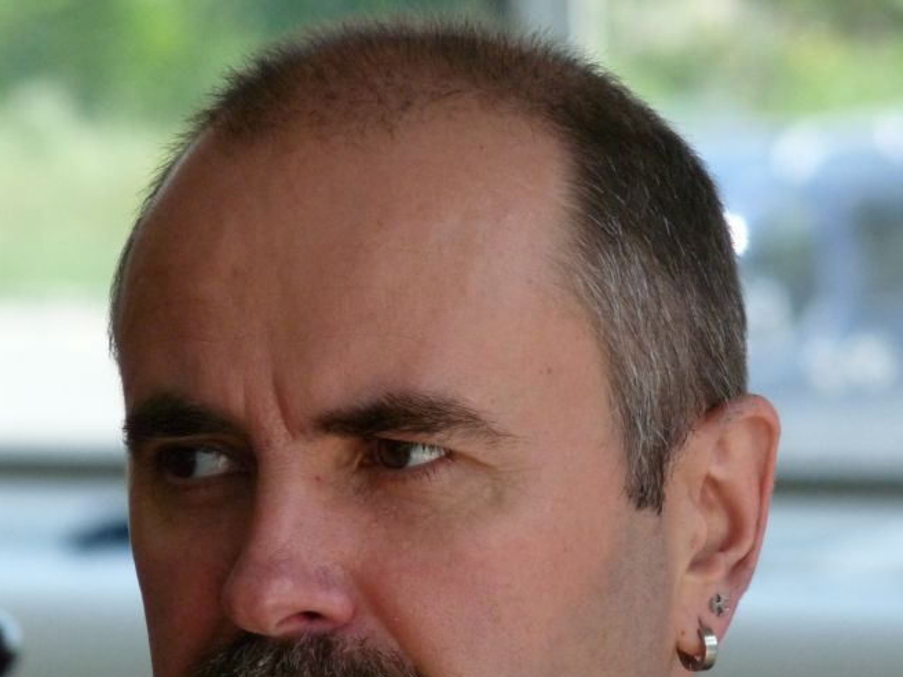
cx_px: 531
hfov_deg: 3.4
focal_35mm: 585
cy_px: 451
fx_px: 15260
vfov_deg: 2.5
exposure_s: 1/500
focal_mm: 66.7
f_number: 4
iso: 400
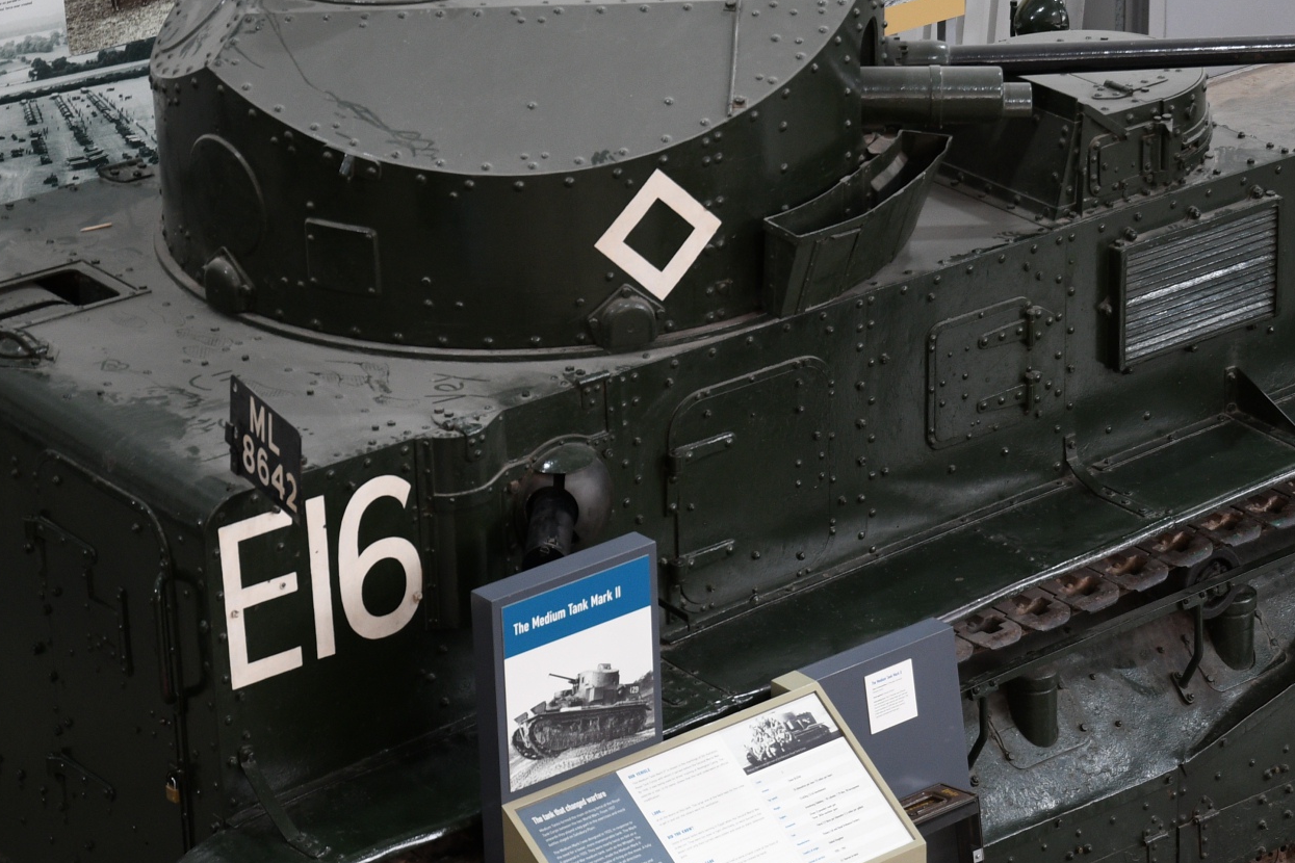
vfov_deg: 10.3
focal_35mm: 133
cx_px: 769
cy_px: 527
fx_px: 4784
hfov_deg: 15.4
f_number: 3.5
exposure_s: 1/15
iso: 400
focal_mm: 46
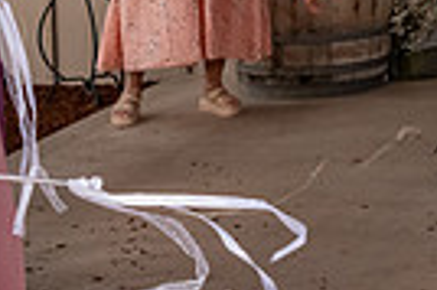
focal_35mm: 152
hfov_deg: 11.8
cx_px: 923
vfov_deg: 8.7
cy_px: -197
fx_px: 1843
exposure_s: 1/500
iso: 5000
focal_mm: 35
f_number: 4
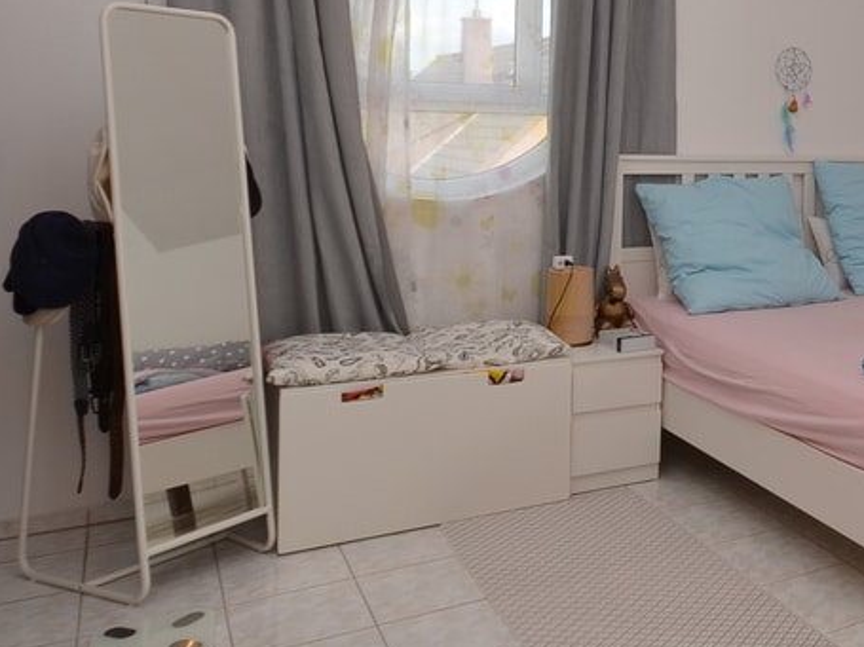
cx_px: 798
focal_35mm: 38
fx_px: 948
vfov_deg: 36.5
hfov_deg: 44.1
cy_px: 138
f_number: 5.6
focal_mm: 10
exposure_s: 1/125
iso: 200
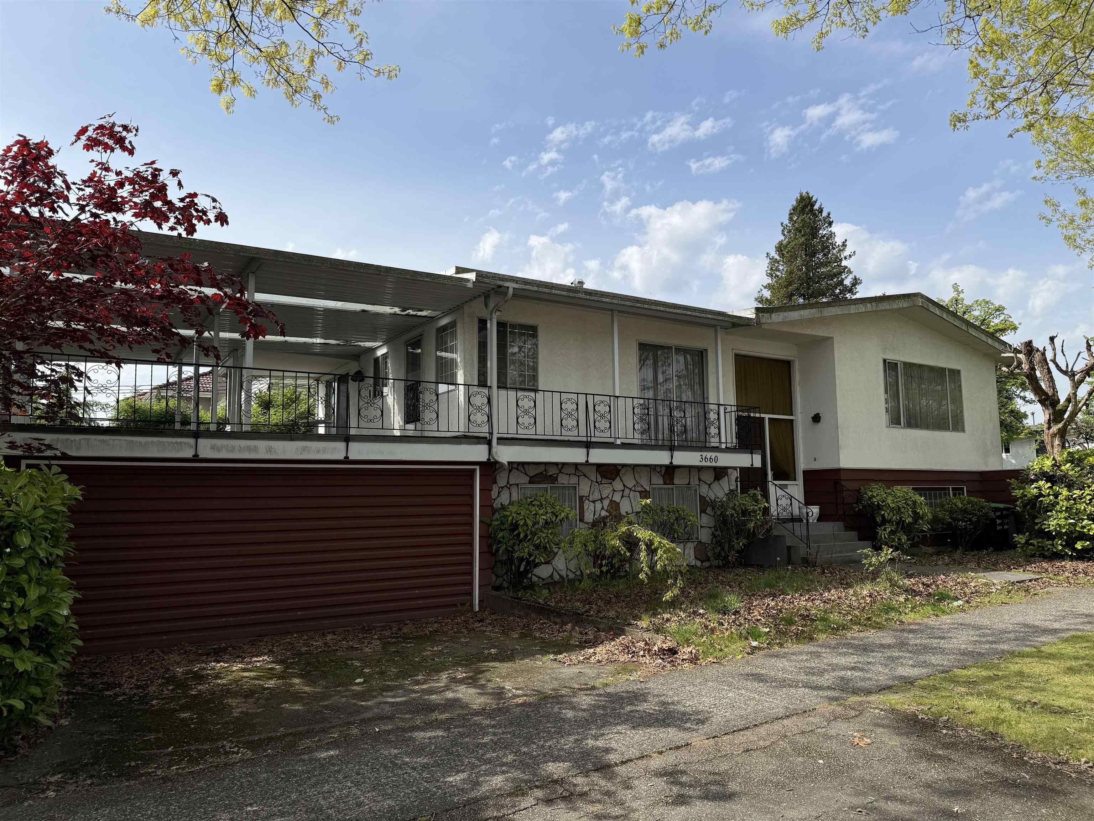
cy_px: 410
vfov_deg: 56.8
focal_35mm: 24
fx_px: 758
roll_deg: +0.7
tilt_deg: +7.1
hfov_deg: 71.6
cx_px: 547
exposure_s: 1/5319
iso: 80
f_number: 1.78
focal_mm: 6.76
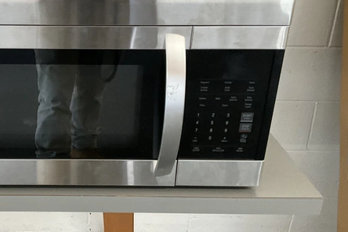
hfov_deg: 37.4
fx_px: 493
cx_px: 65
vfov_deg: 26.4
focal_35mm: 51
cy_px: 94
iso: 250
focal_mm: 3
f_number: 1.8
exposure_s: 1/60
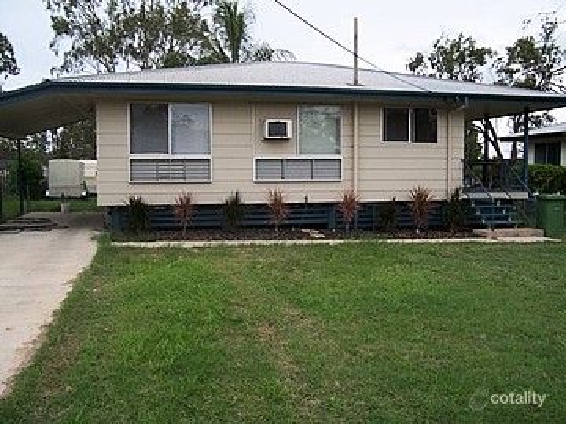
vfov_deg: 42.9
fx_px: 540
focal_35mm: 33
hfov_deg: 55.4
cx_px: 283
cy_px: 212
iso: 80
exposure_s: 1/500
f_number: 3.4
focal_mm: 5.5
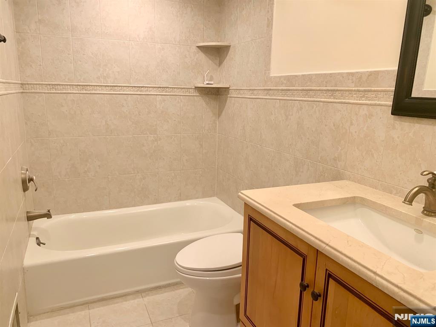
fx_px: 327
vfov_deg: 53.1
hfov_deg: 67.3
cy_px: 164
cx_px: 218
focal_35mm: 26
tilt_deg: -11.5
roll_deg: -1.7
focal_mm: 4.25
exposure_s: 1/60
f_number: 1.8
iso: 64
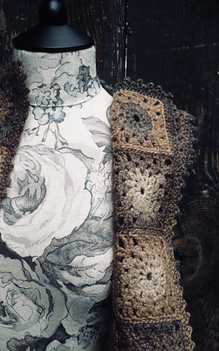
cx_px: 73
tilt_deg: -17.8
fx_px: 421
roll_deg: -2.2
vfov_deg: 45.2
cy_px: 197
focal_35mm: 44
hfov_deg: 29.0
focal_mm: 4.28
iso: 50
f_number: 2.4
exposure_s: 1/120
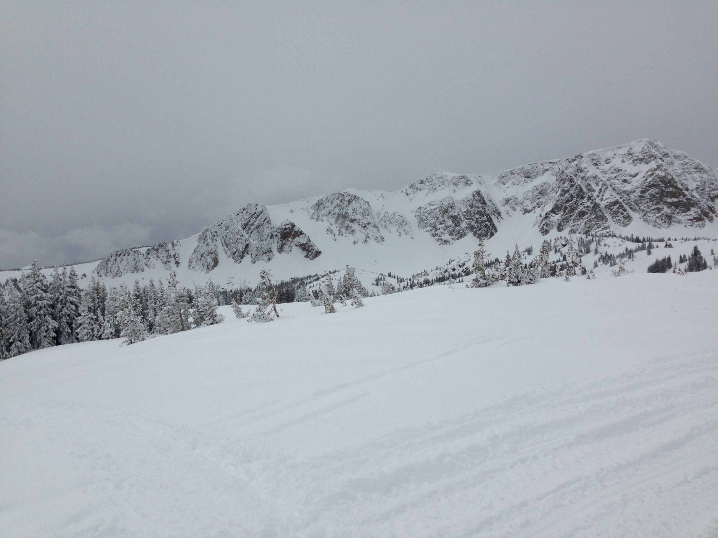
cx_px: 359
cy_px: 269
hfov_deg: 55.4
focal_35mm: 33
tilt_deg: +0.5
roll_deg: +0.7
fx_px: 684
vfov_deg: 42.9
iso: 50
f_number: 2.4
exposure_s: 1/10870
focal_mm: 4.12
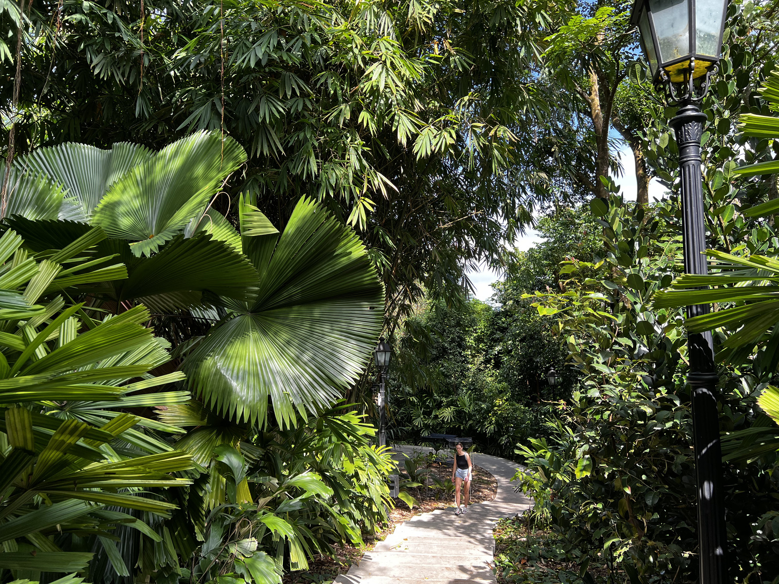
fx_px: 585
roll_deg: +1.6
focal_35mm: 26
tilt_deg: +5.8
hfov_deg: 67.3
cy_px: 292
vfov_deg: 53.1
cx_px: 390
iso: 50
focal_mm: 5.7
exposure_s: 1/401
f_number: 1.5
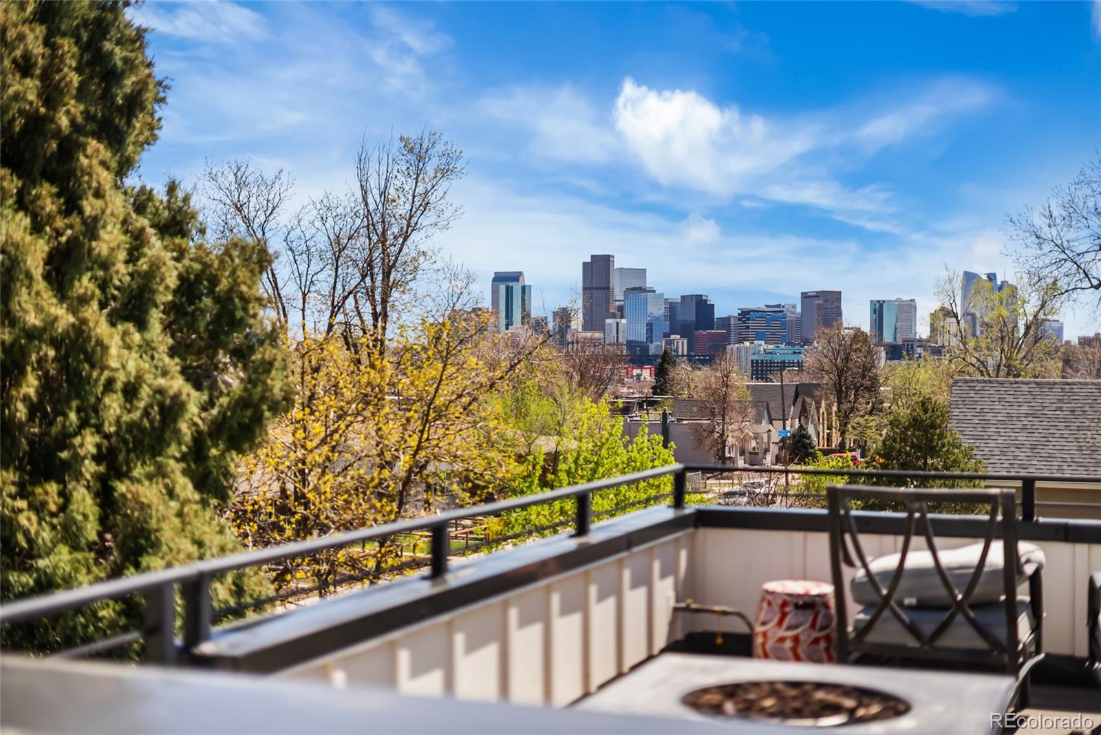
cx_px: 550
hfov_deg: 39.6
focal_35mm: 50
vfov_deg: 27.0
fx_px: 1530
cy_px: 368
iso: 200
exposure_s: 1/6400
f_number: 1.8
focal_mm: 50
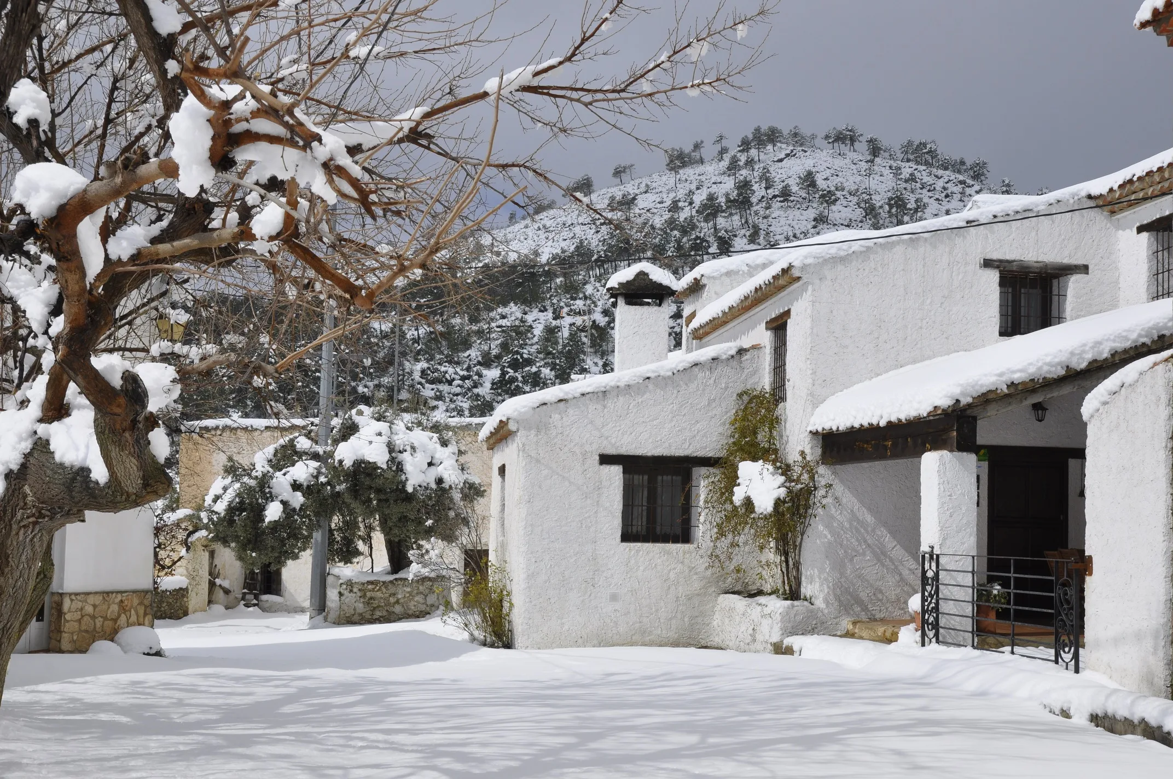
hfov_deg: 41.2
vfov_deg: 28.0
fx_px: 1562
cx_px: 586
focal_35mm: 48
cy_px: 390
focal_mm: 32
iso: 200
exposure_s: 1/500
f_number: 11
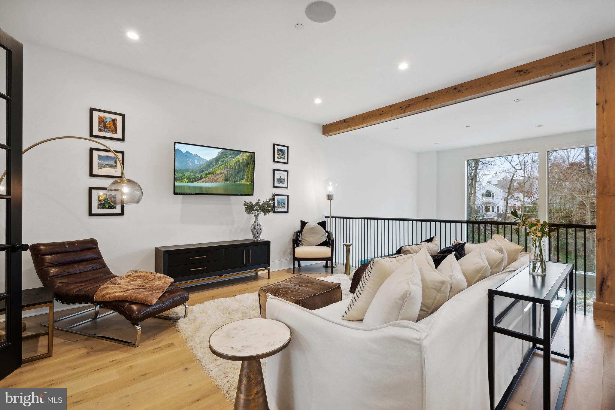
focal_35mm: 15
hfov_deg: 100.4
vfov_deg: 77.3
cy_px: 205
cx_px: 308
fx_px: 256
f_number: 8
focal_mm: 10
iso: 800
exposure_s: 1/15
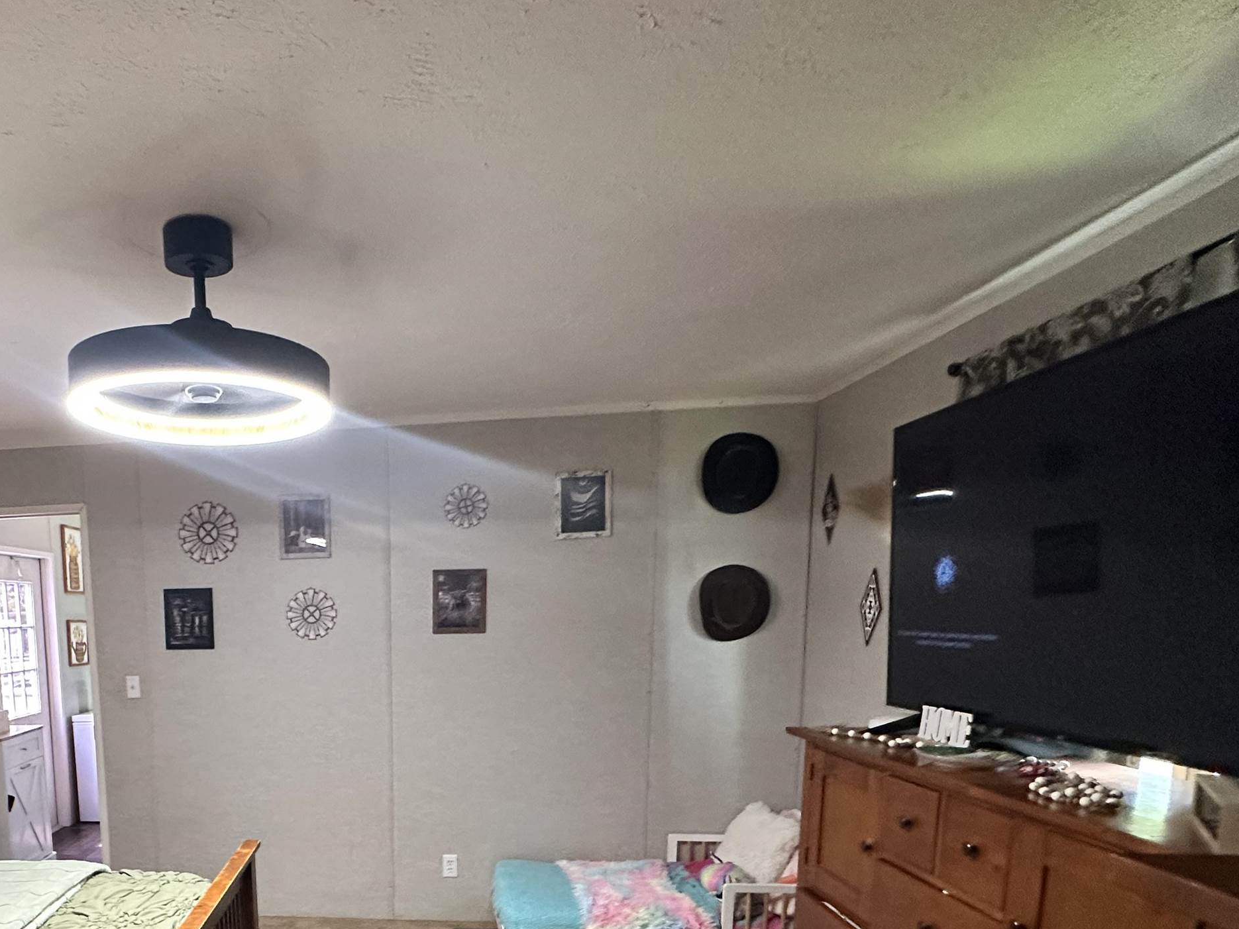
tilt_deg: -7.7
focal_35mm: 23
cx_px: 316
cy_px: 730
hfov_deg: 69.3
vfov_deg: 55.2
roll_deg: +1.5
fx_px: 823
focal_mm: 2.22
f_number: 2.2
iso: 500
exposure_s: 1/60
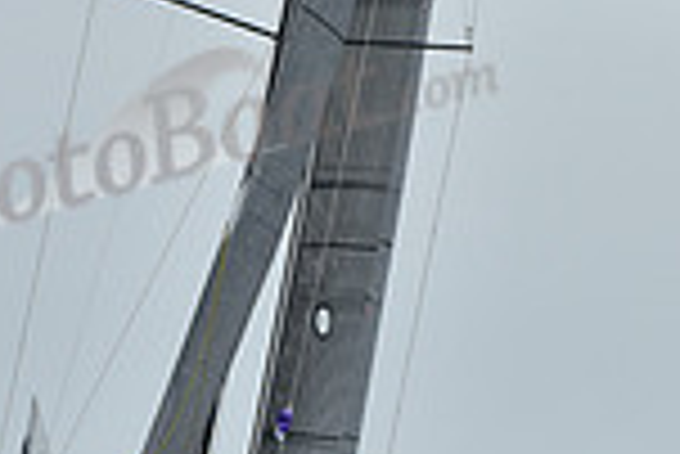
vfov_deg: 1.8
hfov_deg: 2.7
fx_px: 14501
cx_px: 734
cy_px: 312
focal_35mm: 767
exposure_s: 1/800
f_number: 8
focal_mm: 200
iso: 250
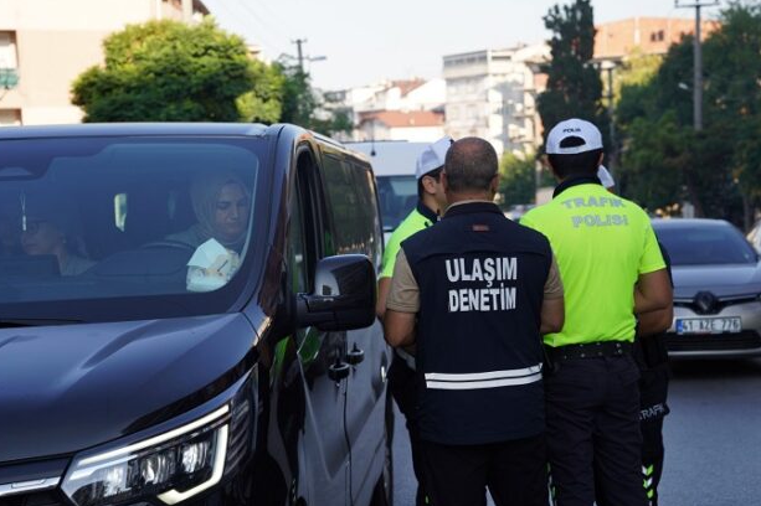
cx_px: 361
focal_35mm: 76
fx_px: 1606
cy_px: 250
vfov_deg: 17.9
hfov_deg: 26.7
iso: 100
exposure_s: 1/160
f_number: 5.6
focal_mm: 70
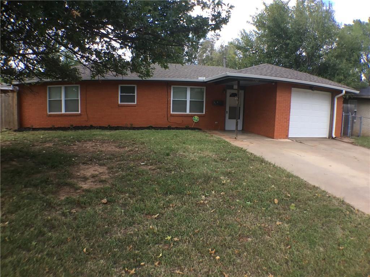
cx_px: 185
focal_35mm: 31
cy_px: 138
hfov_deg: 58.4
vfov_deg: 45.4
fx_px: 331
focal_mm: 3.3
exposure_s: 1/270
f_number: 2.4
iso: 25
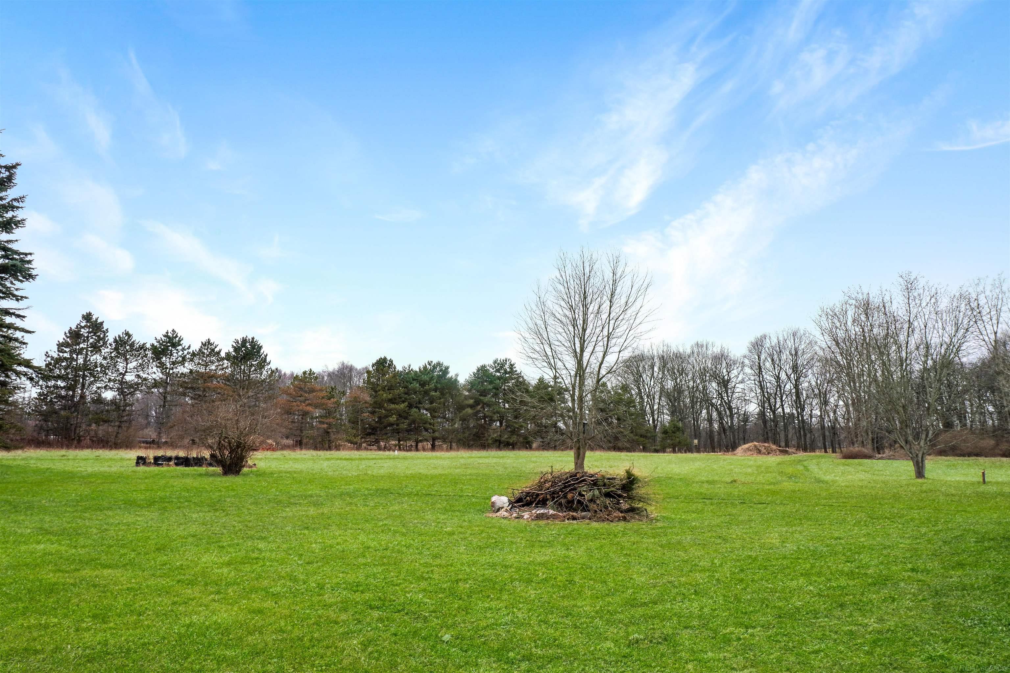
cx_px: 505
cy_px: 336
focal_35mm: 24
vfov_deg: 53.1
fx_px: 673
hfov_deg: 73.7
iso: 100
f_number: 20
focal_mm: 16
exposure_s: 1/30
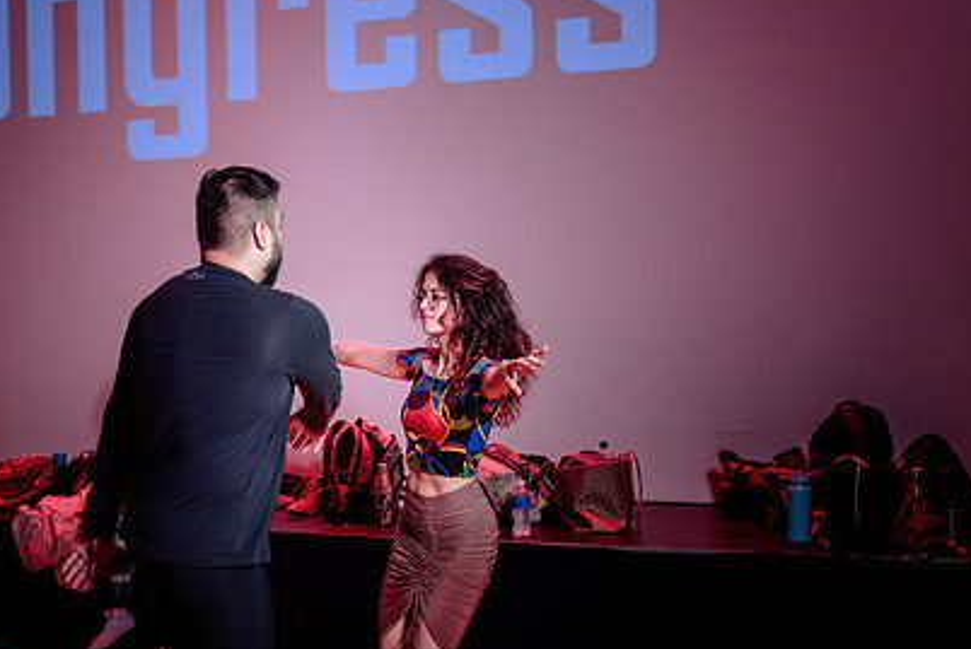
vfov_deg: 27.5
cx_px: 449
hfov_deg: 40.3
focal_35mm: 49
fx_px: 1323
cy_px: 399
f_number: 2.8
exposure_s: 1/60
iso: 1000
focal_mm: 34
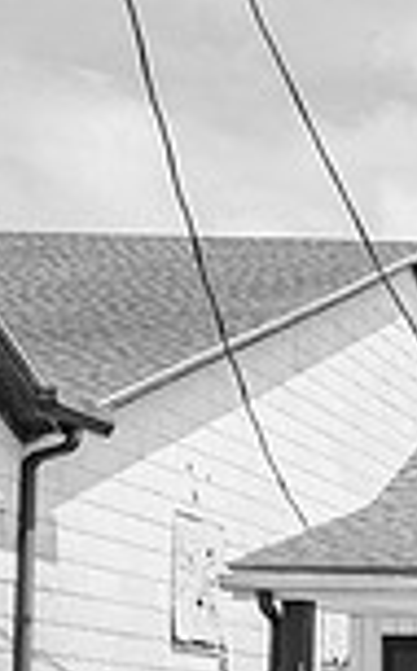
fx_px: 1736
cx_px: 1071
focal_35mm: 95
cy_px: 704
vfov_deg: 21.0
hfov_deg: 11.0
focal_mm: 24
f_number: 6.3
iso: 200
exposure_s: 1/640
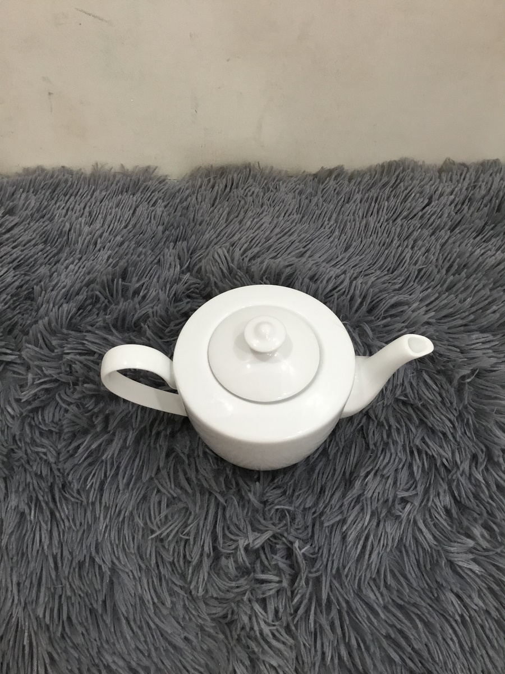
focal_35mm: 31
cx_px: 252
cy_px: 337
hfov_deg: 45.4
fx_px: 603
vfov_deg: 58.4
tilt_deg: -57.9
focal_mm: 3.3
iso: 80
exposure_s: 1/33
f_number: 2.4
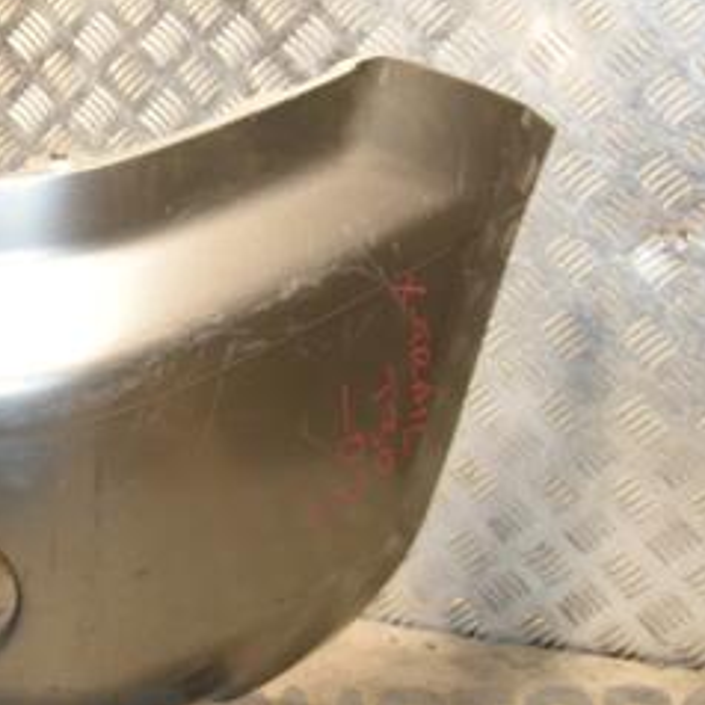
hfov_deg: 21.3
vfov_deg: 22.5
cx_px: -83
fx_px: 1774
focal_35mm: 77
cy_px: 338
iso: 800
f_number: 5
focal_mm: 24
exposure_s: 1/160
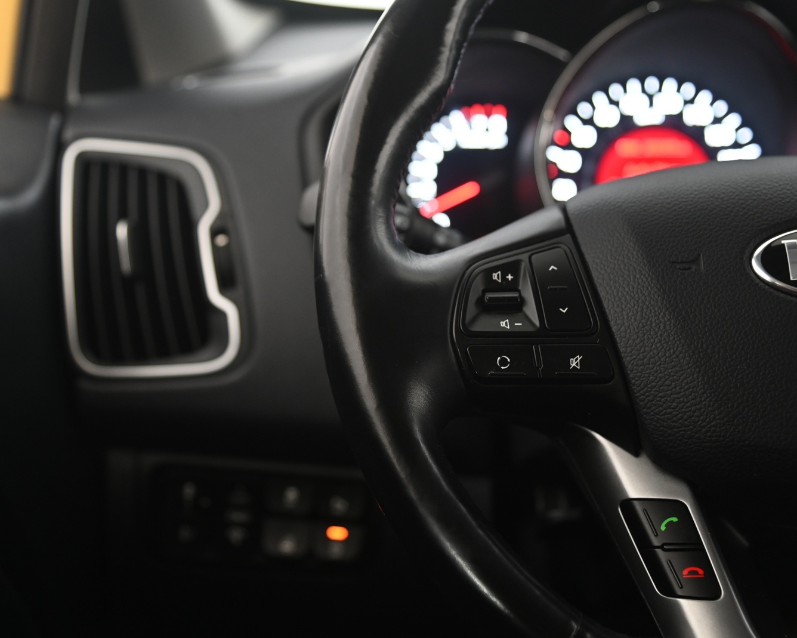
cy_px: 319
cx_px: 366
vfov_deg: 26.7
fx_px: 1345
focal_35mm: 57
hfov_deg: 33.0
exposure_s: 1/15
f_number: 4
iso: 2000
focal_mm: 50
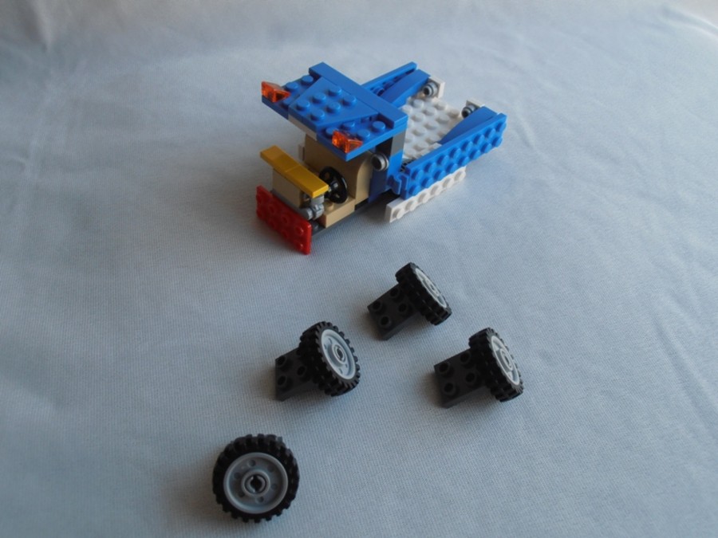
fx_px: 767
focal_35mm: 37
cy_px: 269
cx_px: 359
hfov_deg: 50.1
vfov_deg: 38.7
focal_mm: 6.61
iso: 80
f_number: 3.9
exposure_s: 1/60
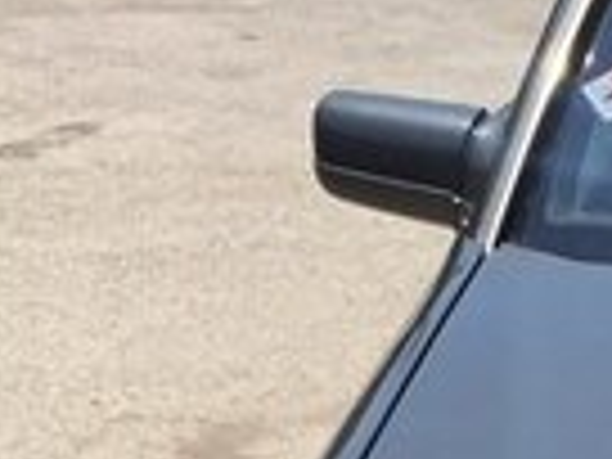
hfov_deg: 12.3
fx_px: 2493
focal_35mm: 141
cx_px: 1251
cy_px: 713
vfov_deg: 10.1
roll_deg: -1.8
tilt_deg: -25.2
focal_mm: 4.15
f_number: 2.2
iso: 25
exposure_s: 1/1068
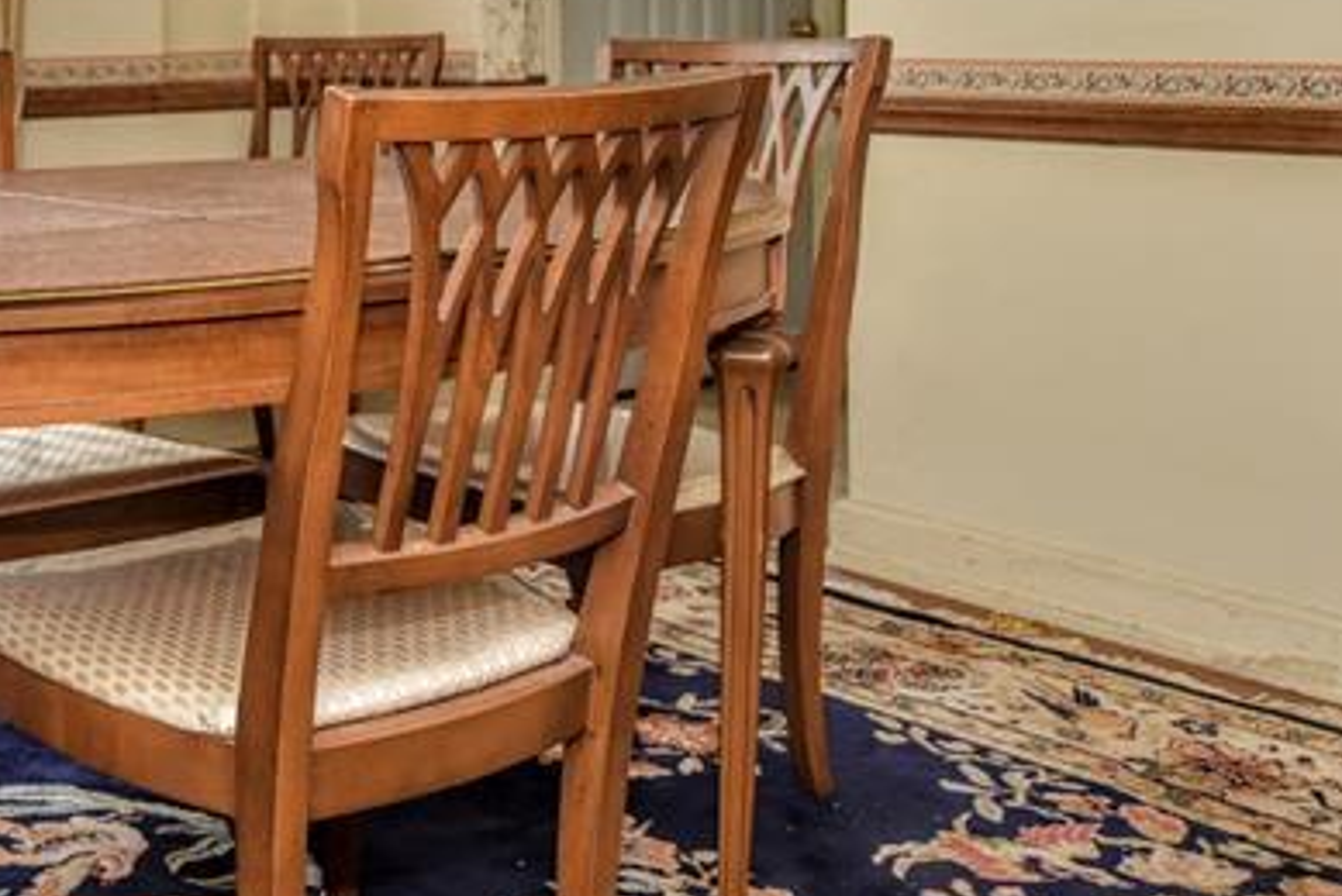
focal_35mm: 50
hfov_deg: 36.2
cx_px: 41
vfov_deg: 25.8
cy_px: 22
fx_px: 1865
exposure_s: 1/60
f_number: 3.2
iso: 800
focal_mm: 19
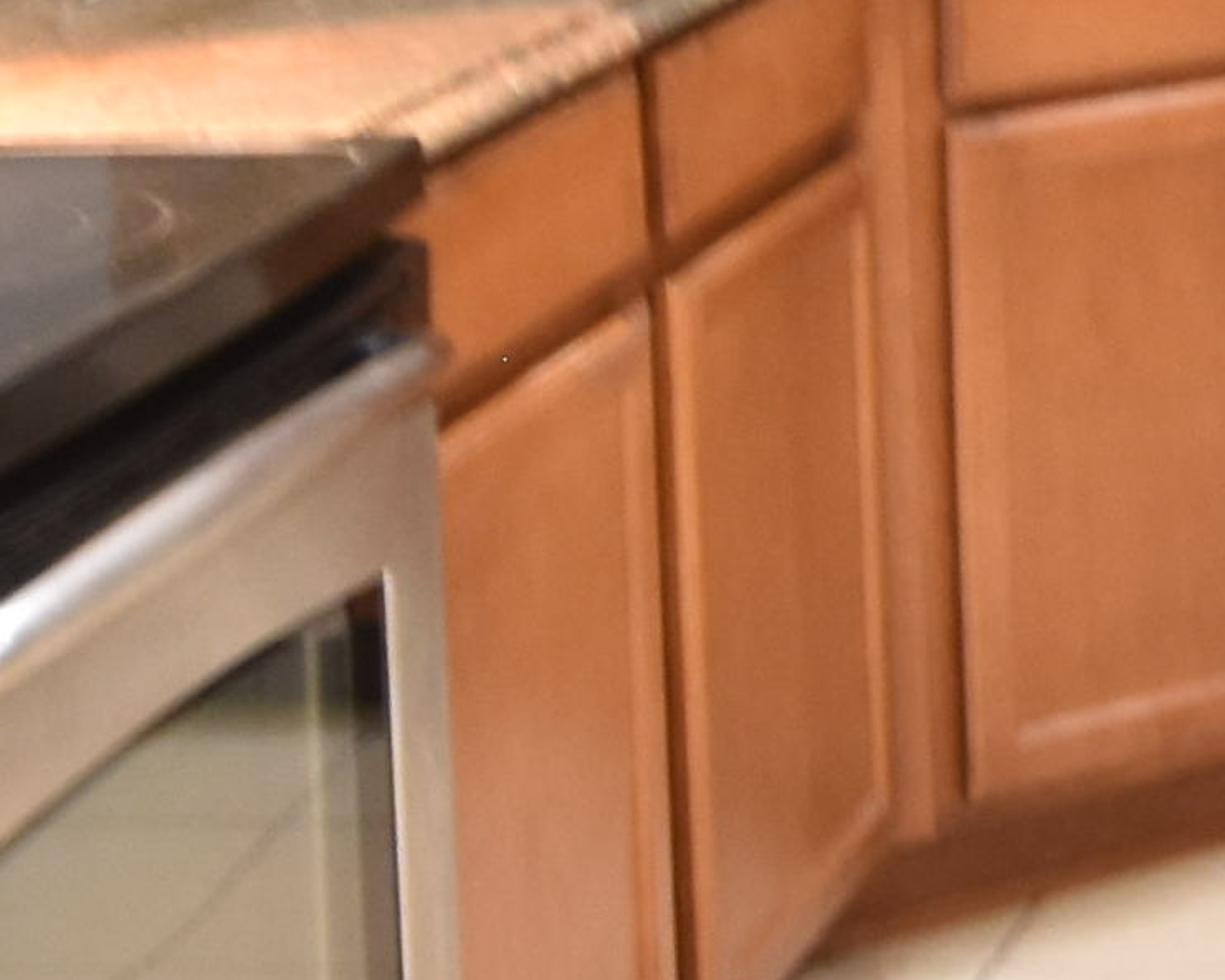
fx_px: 4134
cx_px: 1957
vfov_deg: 12.9
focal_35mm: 114
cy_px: -405
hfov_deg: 15.3
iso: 800
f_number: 3.5
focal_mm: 10
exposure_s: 1/20
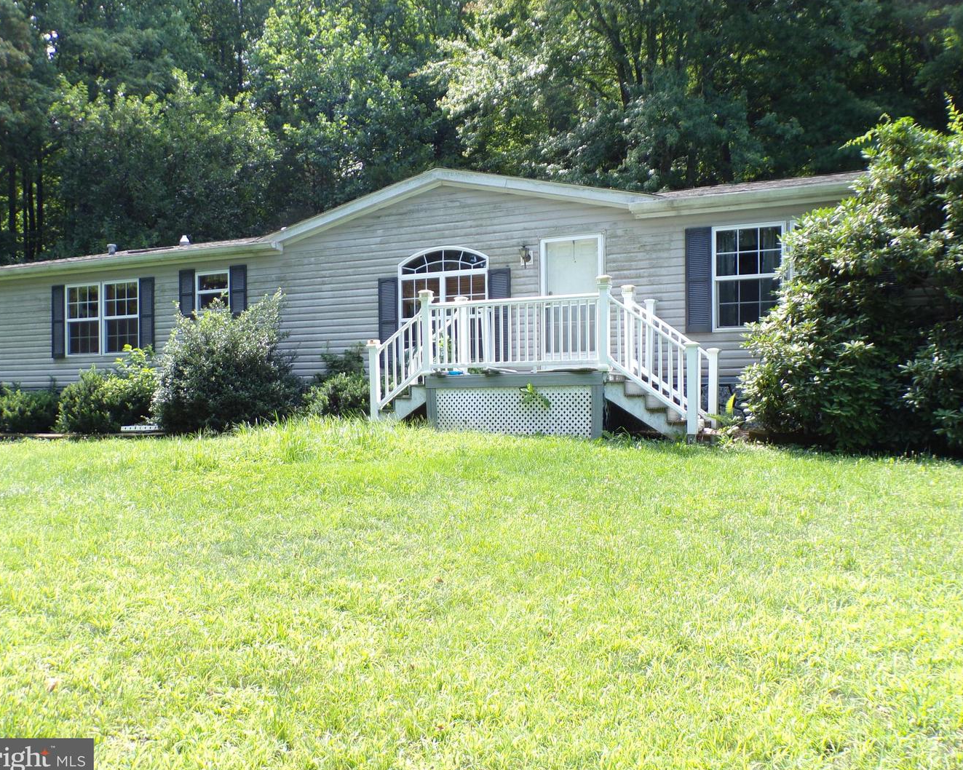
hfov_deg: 52.8
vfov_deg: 43.3
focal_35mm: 34
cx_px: 490
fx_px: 969
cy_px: 387
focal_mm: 5.8
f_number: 3.2
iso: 80
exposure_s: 1/170
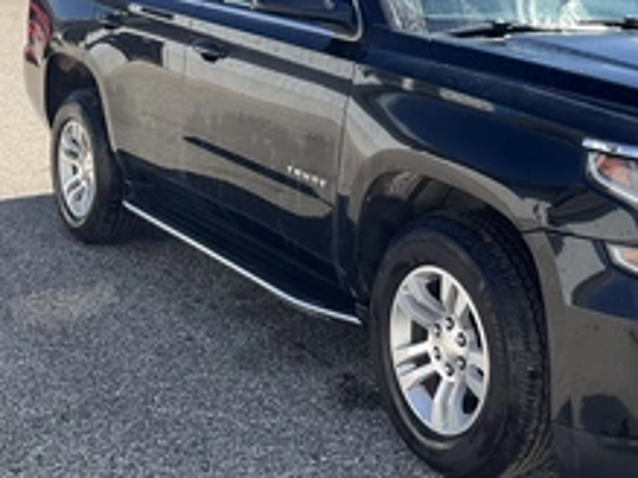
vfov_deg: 27.3
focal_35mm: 53
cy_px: 146
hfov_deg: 34.9
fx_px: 976
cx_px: 519
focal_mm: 3
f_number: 1.8
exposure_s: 1/804
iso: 25
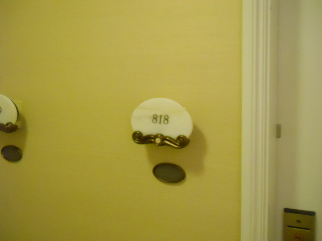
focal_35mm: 41
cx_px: 161
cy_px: 120
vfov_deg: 35.1
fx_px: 381
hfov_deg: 45.8
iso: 640
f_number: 3.1
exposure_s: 1/8
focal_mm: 6.72
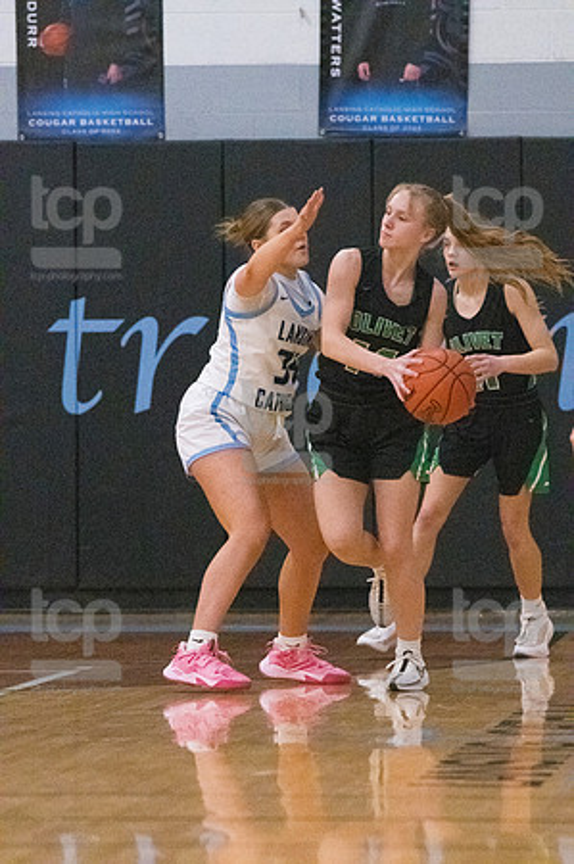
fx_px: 7191
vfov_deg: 6.9
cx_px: 287
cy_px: 432
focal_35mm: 300
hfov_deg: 4.6
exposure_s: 1/1600
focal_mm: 200
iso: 10000
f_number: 4.5
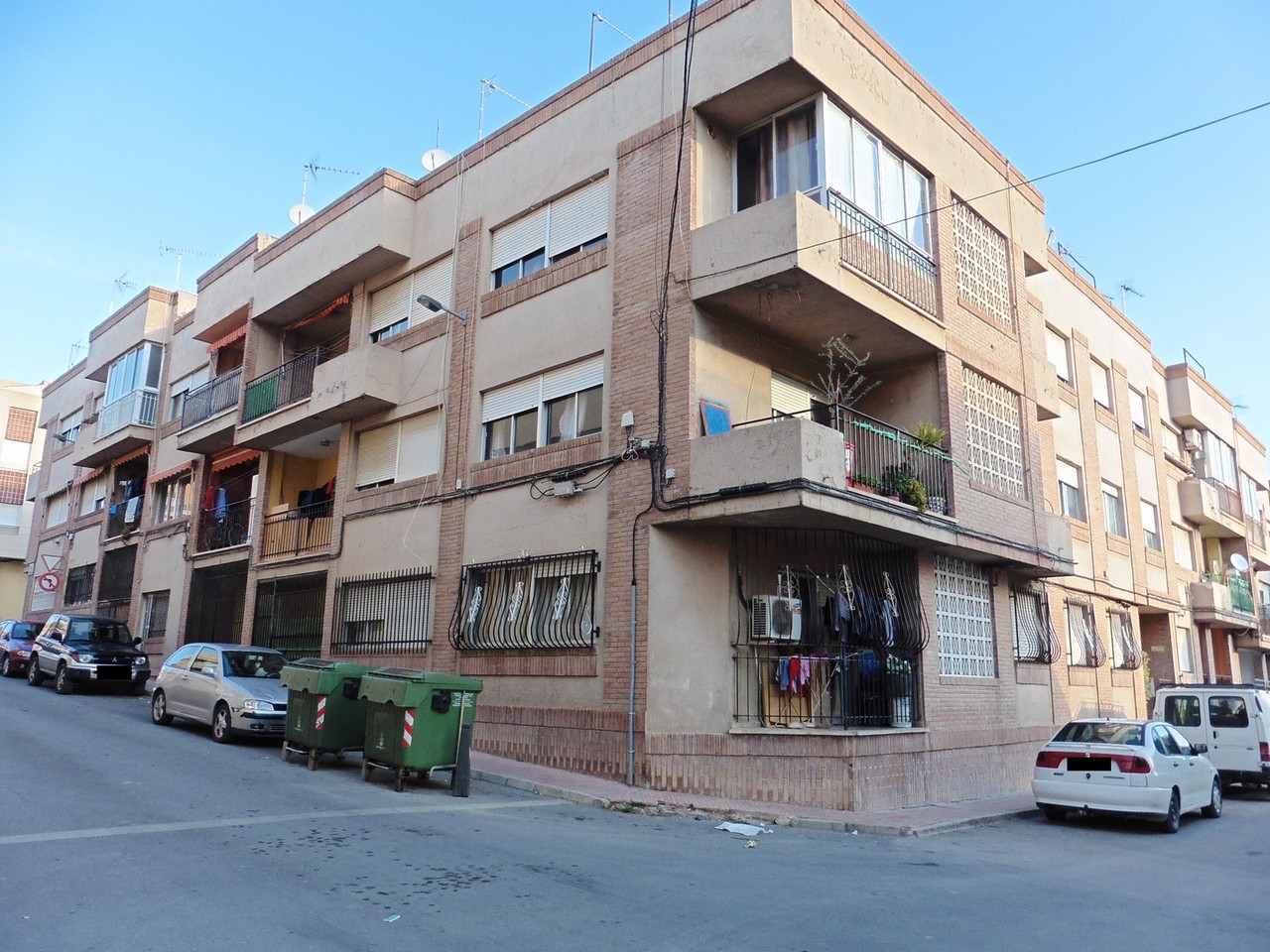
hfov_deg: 71.6
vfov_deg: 56.8
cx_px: 635
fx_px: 881
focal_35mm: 24
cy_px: 476
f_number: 4
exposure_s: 1/125
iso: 100
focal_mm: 4.3
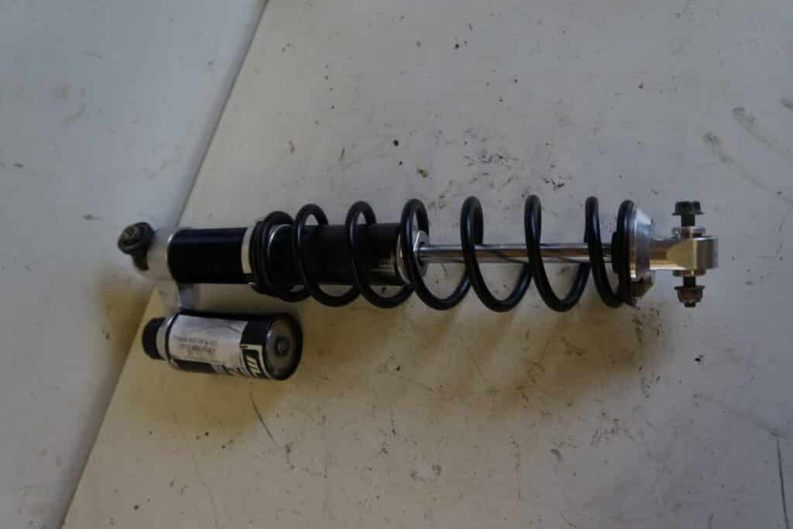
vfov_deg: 43.6
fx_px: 661
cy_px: 264
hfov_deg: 61.9
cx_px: 396
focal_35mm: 30
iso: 640
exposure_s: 1/60
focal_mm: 20
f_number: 4
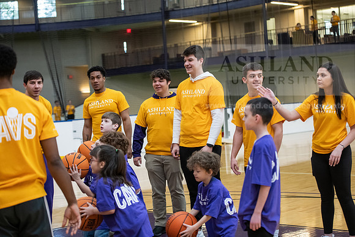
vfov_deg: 19.5
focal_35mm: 70
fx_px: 690
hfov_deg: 28.8
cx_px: 178
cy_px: 118
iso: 2500
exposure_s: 1/200
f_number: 3.2
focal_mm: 70
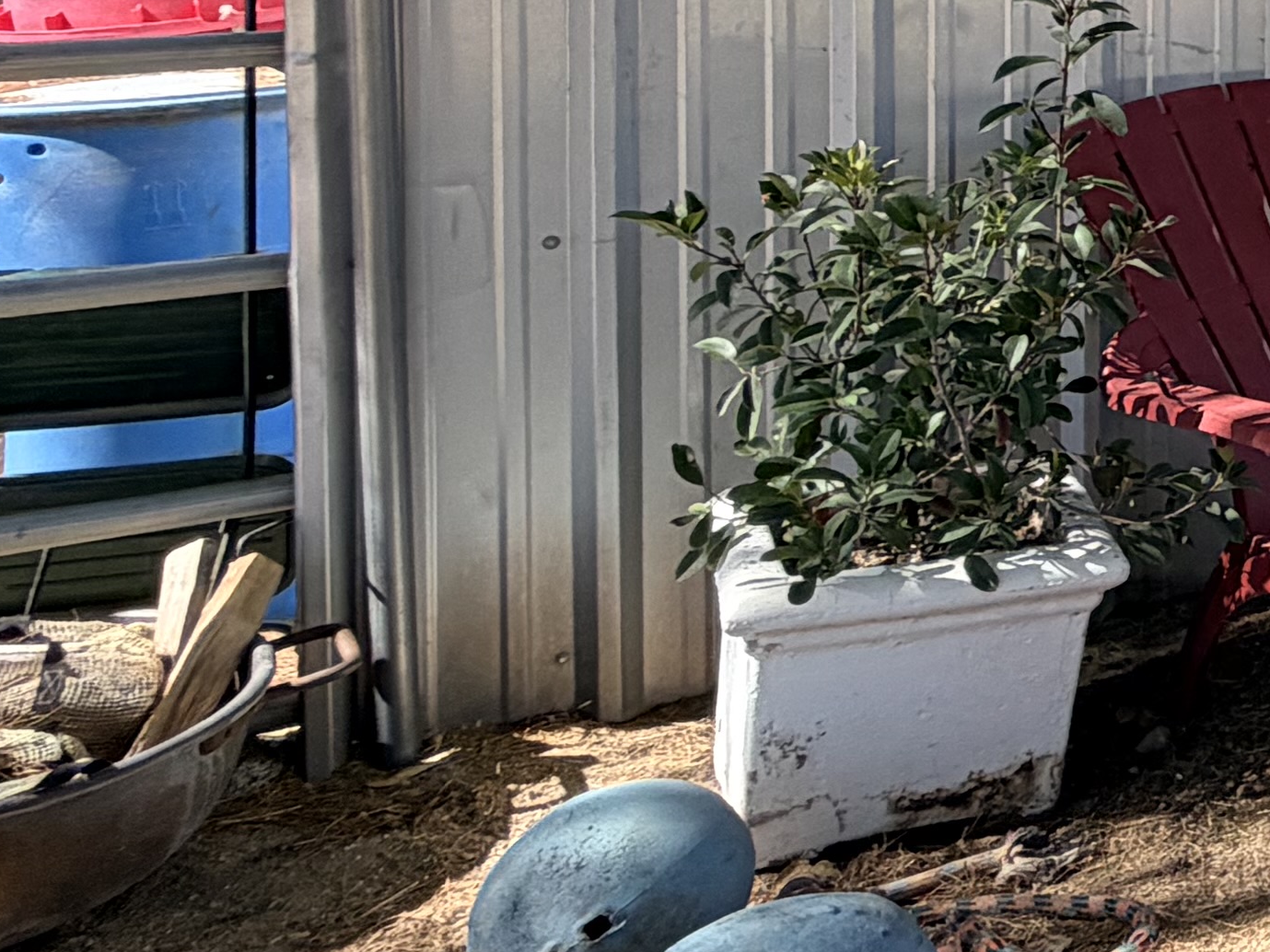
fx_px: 2128
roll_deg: -1.0
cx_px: 2427
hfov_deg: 20.2
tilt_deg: -3.8
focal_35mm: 58
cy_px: -135
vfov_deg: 23.4
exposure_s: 1/651
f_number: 2.2
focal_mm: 2.22
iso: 40
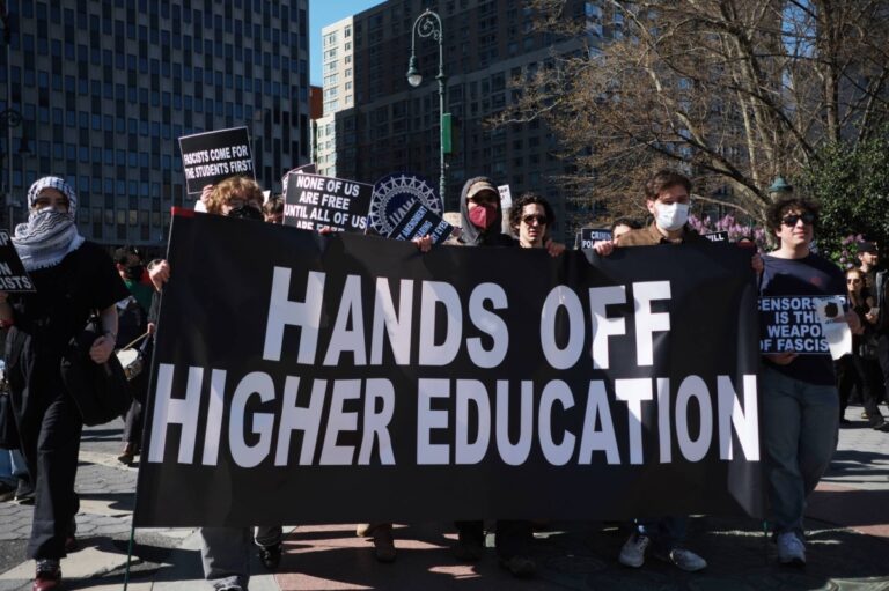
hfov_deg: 54.5
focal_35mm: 35
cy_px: 296
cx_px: 444
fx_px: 864
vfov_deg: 37.8
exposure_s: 1/4000
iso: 125
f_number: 2
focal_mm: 23
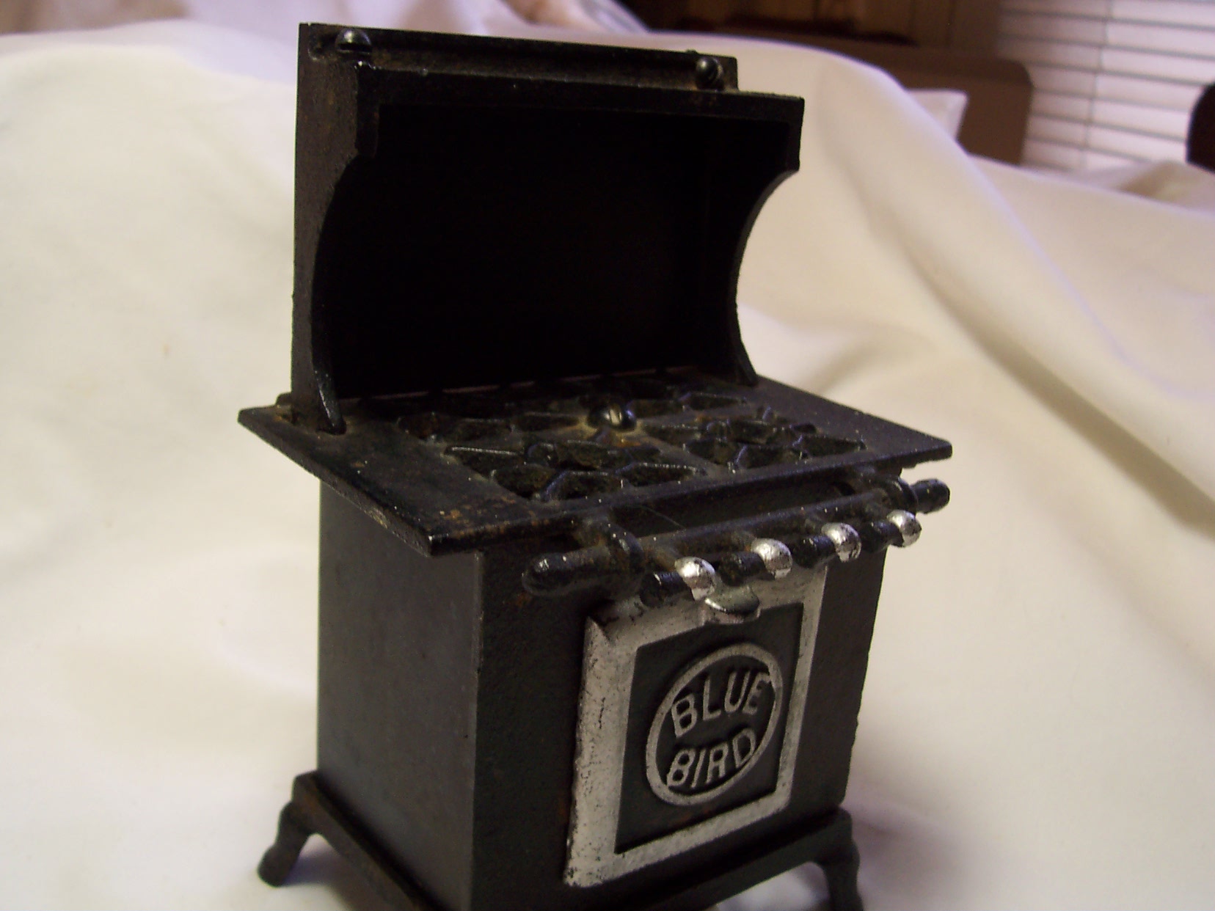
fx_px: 1299
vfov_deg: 38.7
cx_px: 608
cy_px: 456
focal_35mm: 37
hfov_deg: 50.1
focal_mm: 5.6
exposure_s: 1/30
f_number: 2.8
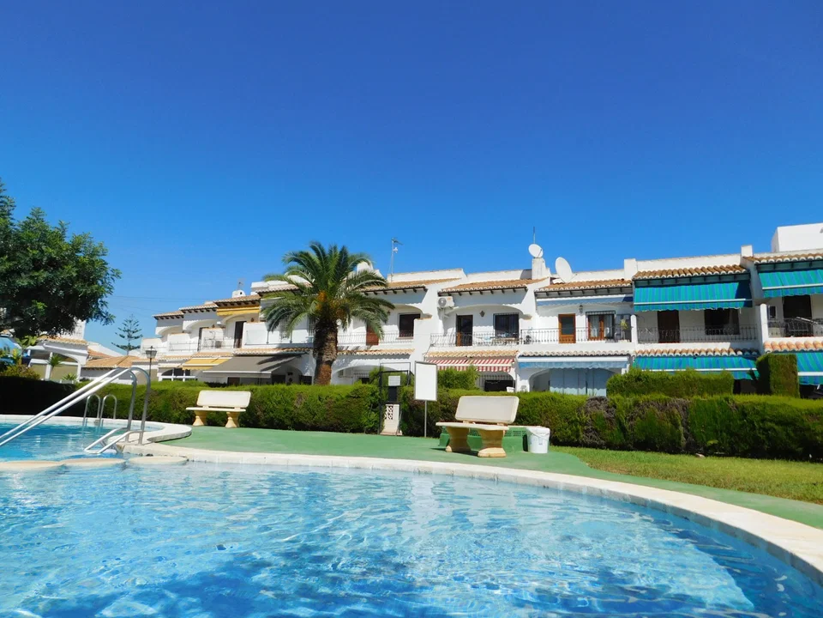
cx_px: 412
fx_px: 547
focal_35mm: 23
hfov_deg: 73.9
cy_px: 309
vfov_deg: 58.9
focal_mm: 4
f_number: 6
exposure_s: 1/800
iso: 125
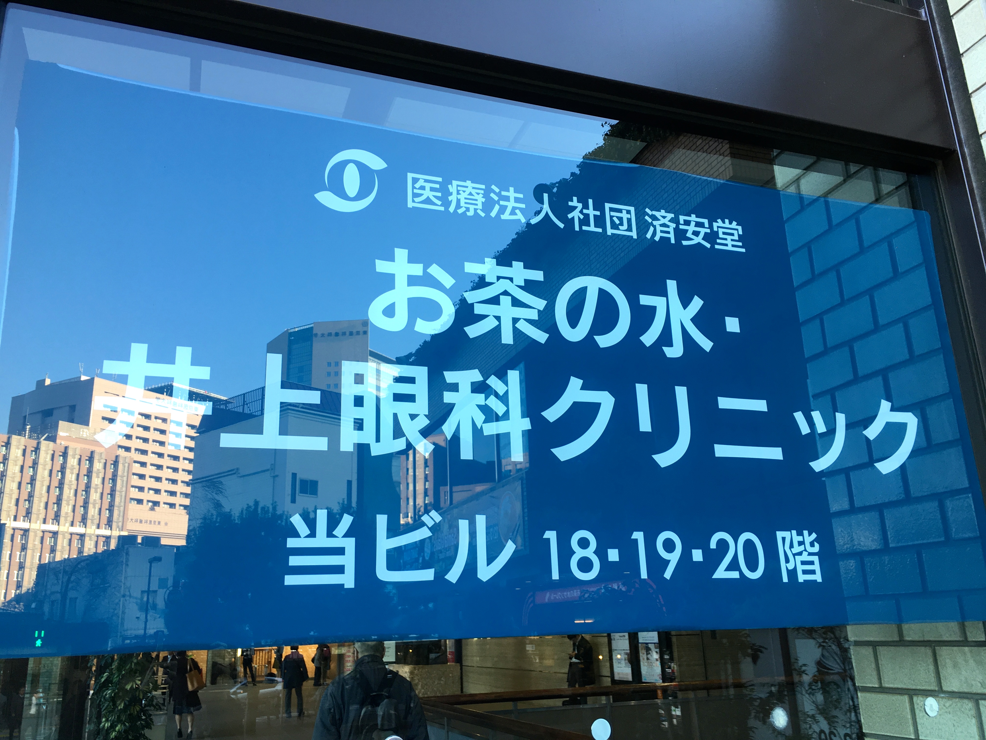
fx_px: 826
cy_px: 370
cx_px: 493
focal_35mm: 29
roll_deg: +1.6
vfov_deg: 48.2
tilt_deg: +16.3
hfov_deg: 61.7
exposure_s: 1/60
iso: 32
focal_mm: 4.15
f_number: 2.2
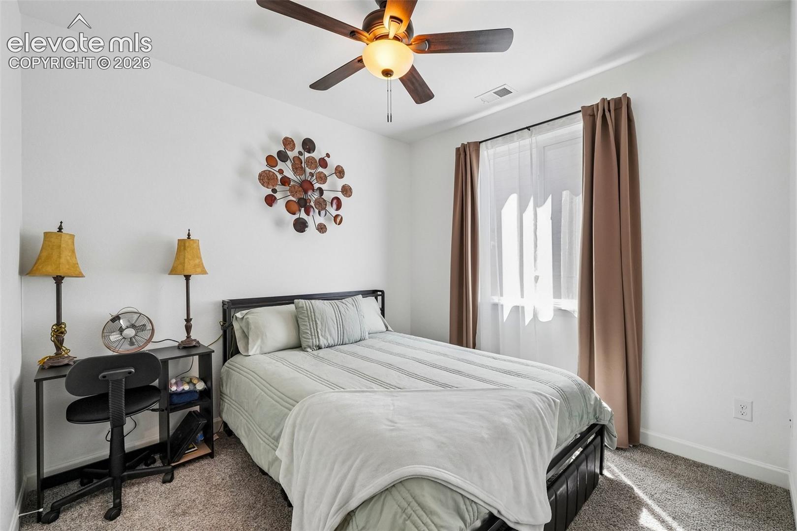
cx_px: 398
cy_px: 266
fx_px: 332
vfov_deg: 77.3
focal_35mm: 15
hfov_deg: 100.4
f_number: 8
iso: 800
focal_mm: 10
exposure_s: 1/15
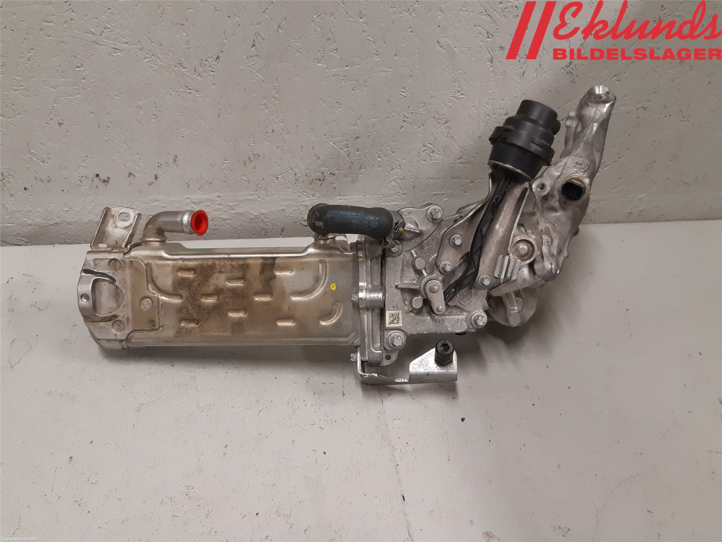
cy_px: 271
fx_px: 542
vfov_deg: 53.1
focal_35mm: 26
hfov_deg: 67.3
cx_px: 361
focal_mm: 3.93
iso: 160
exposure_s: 1/50
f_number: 1.7
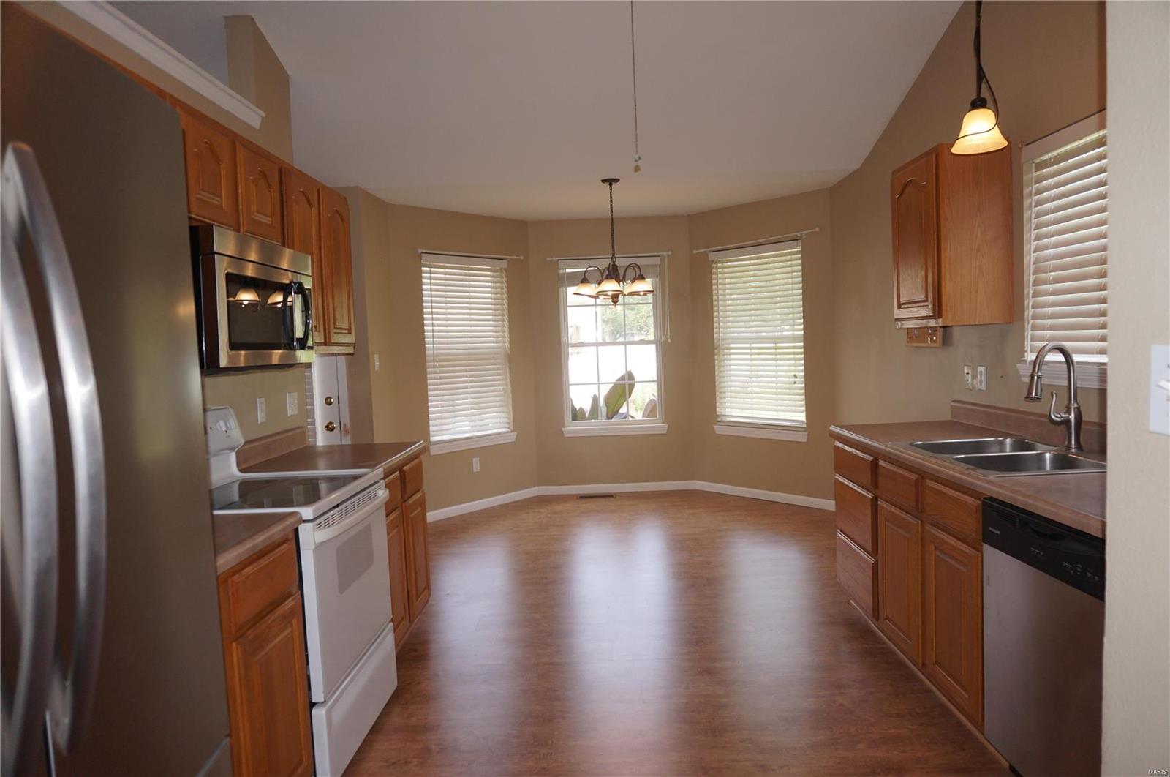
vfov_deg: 53.0
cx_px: 585
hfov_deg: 73.8
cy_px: 388
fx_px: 779
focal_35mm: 24
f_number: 4
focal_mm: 16
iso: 320
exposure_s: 1/160
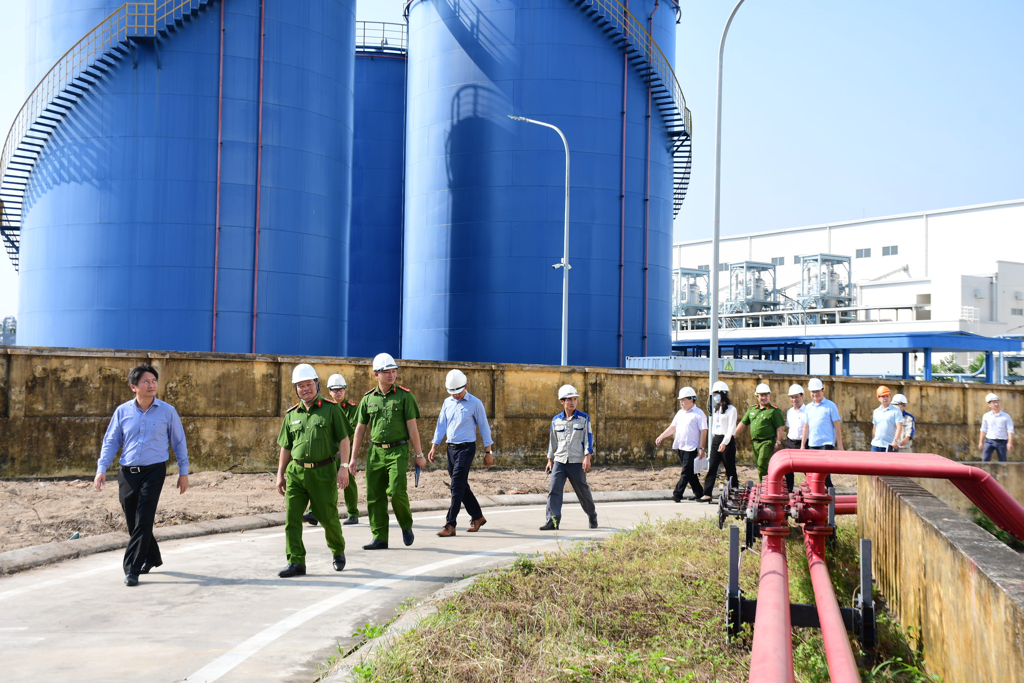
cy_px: 342
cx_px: 512
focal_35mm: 48
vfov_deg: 28.1
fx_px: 1365
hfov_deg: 41.1
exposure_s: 1/200
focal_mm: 32
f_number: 8
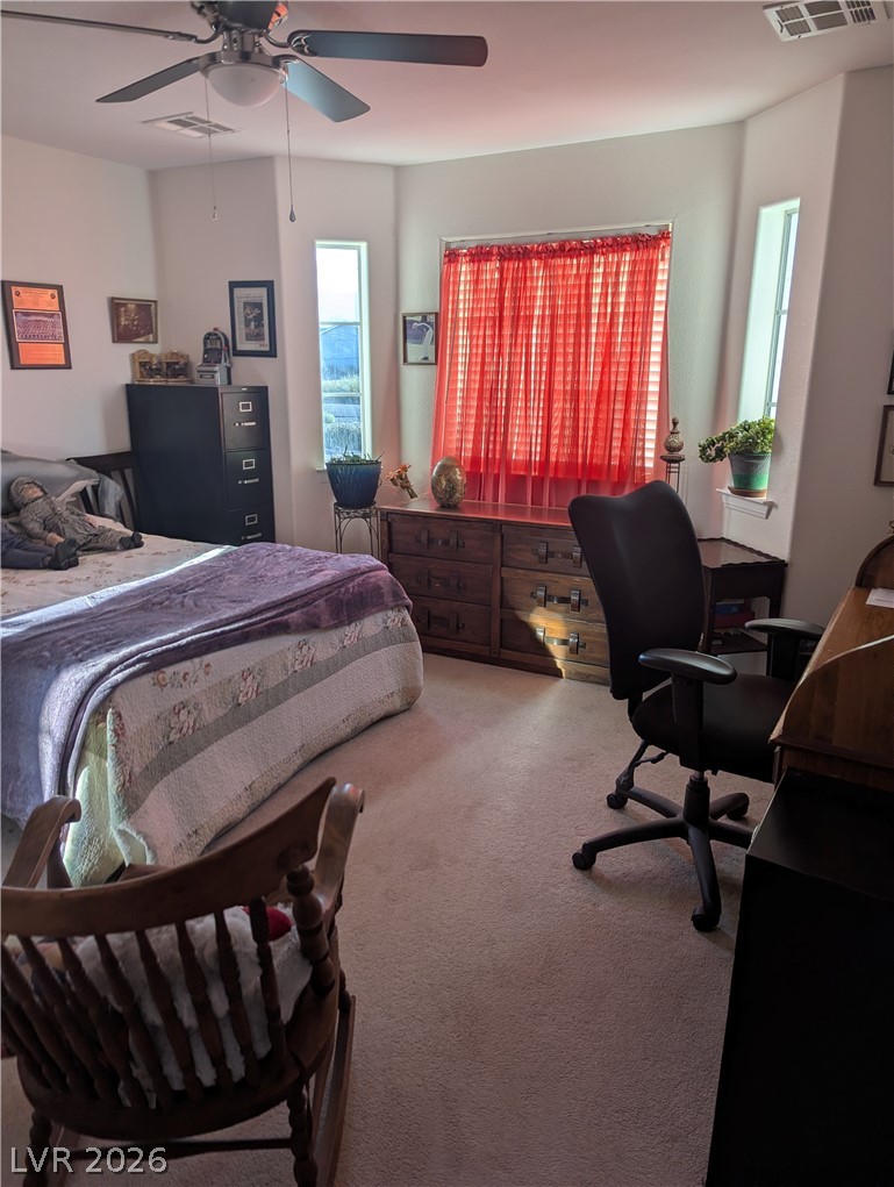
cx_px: 447
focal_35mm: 24
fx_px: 824
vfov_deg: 71.5
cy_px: 594
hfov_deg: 56.9
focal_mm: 6.81
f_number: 1.85
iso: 36
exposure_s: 1/312
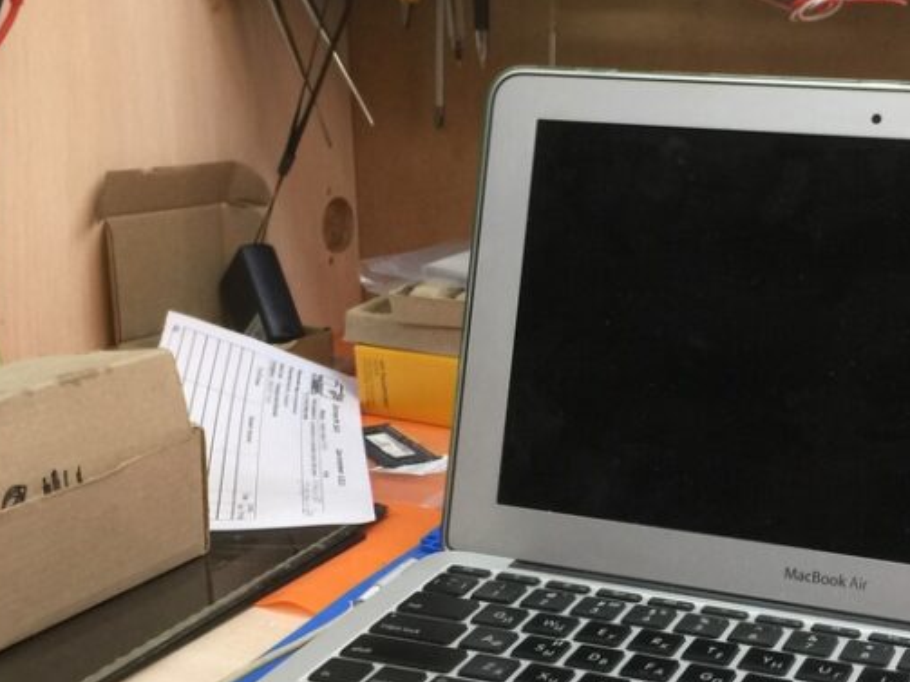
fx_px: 1551
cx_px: 621
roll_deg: -2.8
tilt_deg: -15.5
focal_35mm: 59
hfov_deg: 32.4
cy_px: 427
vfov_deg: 24.7
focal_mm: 4.15
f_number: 2.2
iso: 50
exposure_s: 1/33
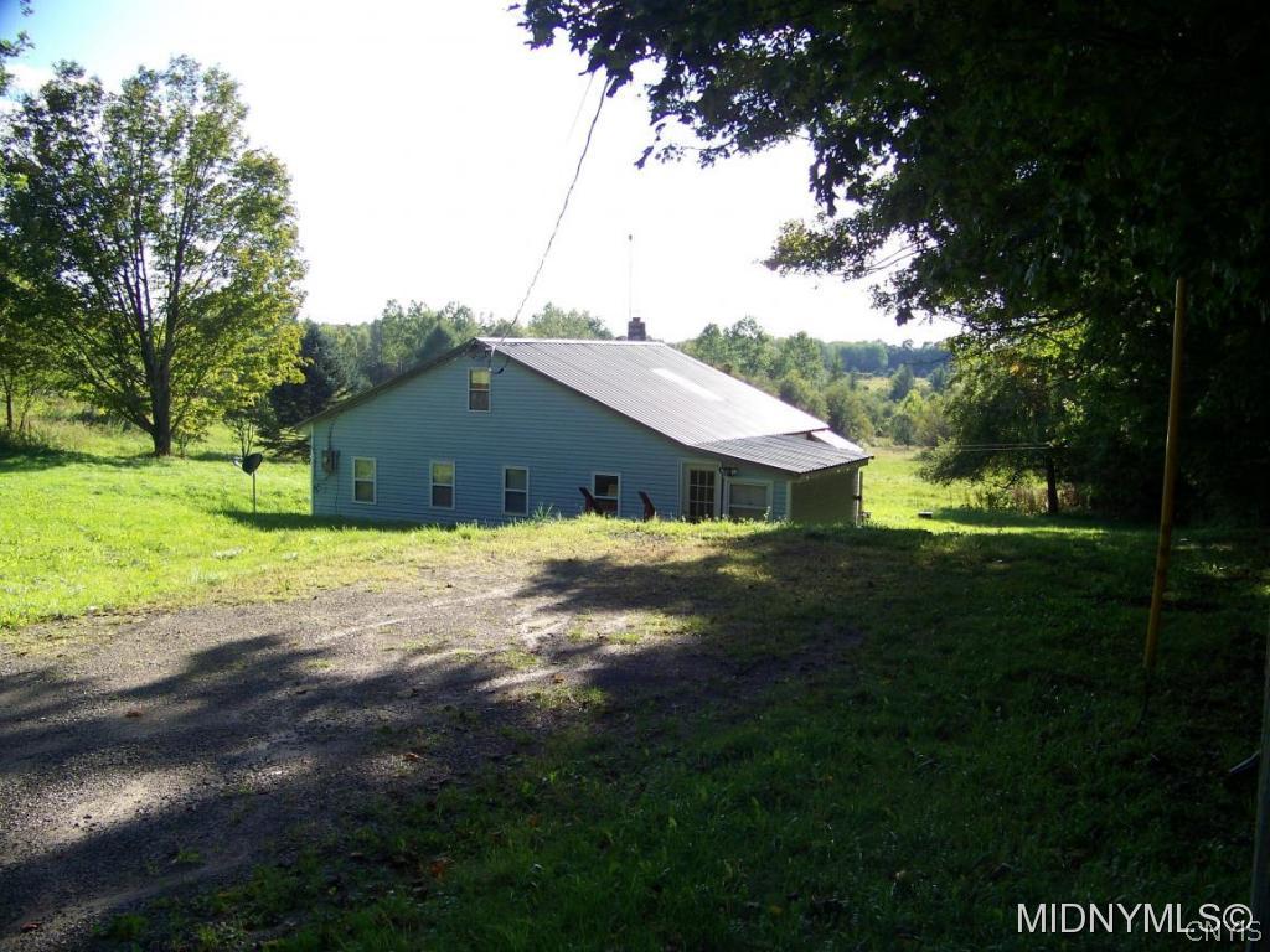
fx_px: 1321
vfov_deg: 39.7
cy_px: 476
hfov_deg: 51.4
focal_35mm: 36
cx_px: 635
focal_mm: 5.85
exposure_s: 1/320
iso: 64
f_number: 2.8
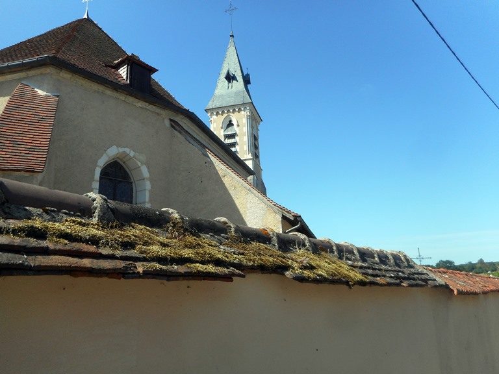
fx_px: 360
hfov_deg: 69.4
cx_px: 250
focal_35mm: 25
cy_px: 187
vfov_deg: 54.9
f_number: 3.7
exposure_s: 1/800
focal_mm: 4.5
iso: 80
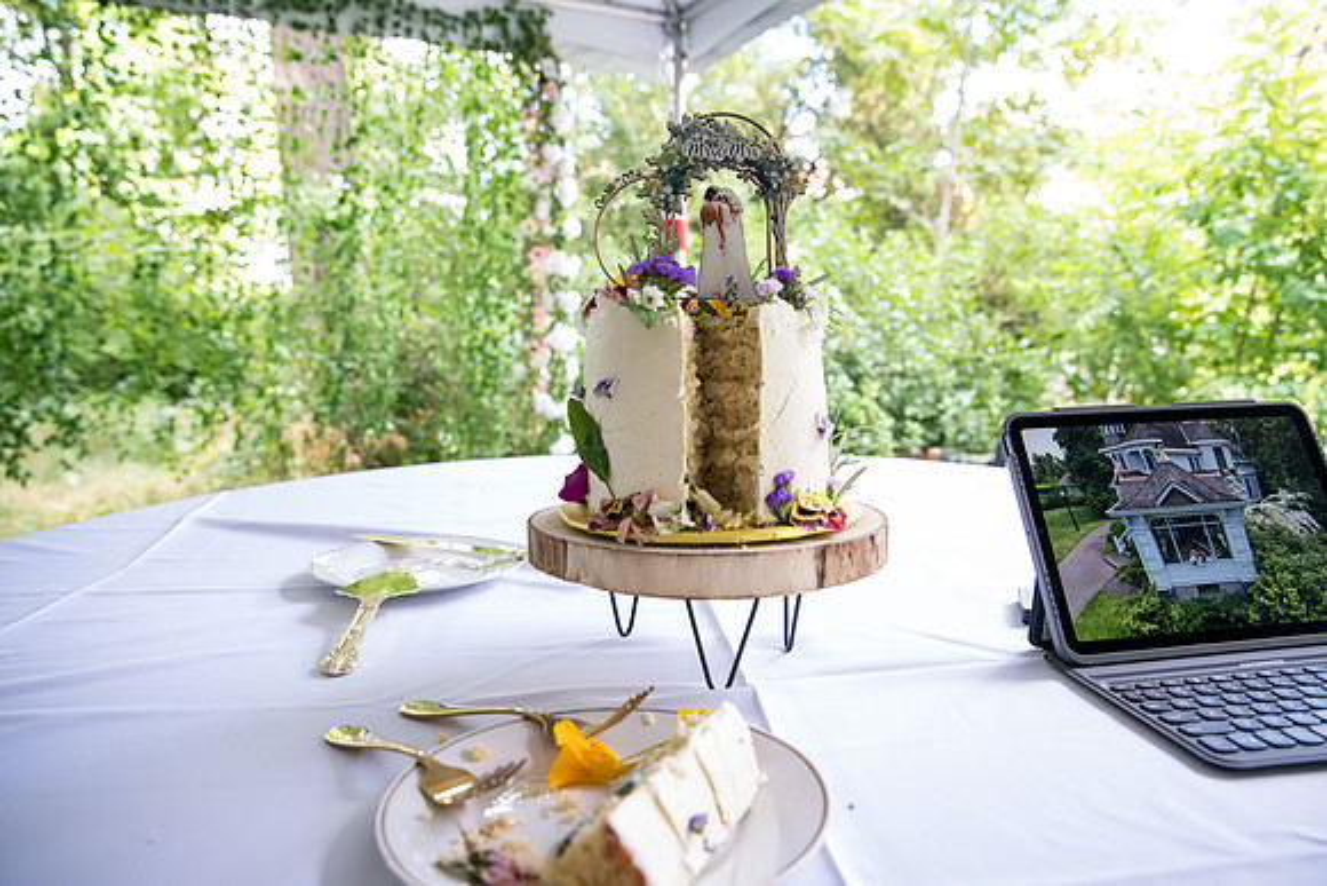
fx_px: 885
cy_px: 443
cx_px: 664
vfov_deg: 53.2
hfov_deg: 73.7
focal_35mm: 24
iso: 3200
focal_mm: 24
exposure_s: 1/320
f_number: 4
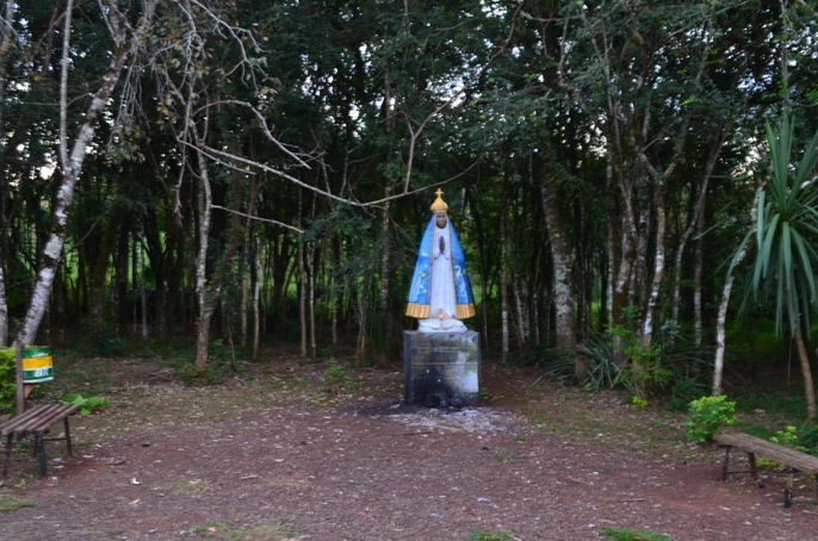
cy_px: 287
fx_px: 793
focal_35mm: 35
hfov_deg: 54.4
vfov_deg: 37.7
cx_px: 448
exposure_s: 1/6
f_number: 5.6
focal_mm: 20
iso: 800
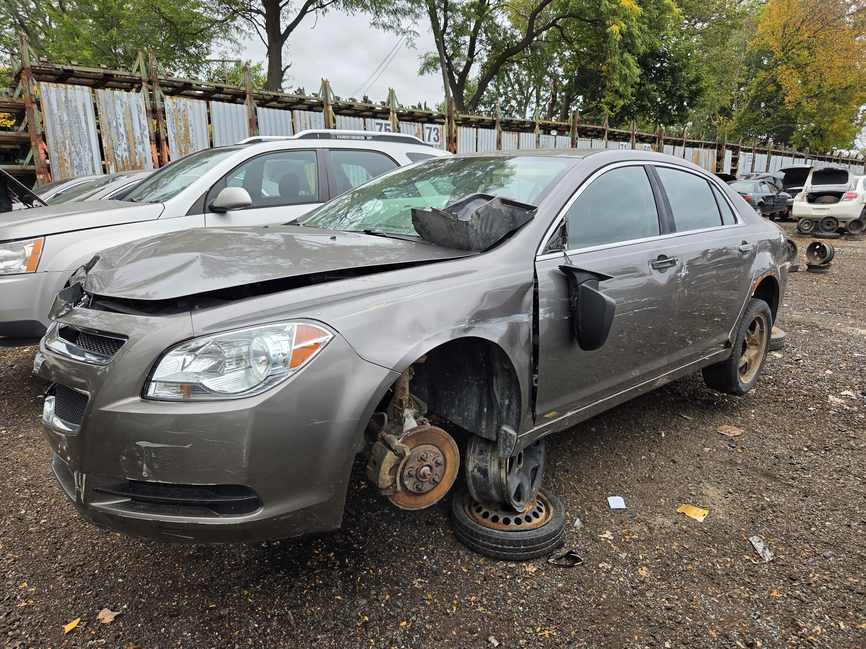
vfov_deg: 58.9
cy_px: 324
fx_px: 575
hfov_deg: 73.9
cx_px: 433
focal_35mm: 23
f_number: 1.8
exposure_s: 1/1354
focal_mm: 5.4
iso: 80
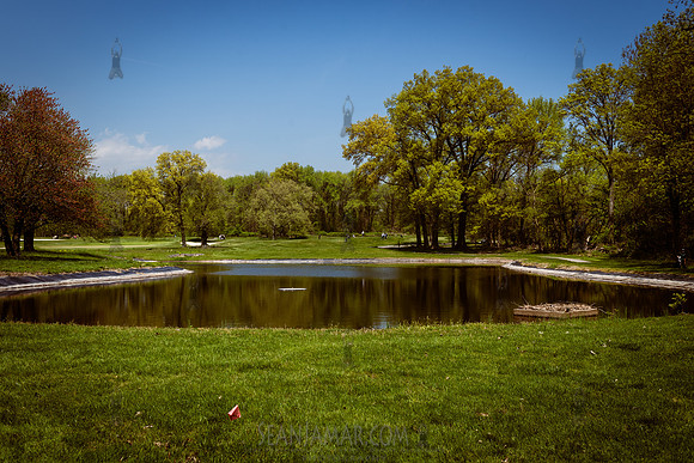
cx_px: 347
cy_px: 232
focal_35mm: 35
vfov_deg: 37.7
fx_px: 678
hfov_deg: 54.2
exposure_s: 1/800
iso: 200
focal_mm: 35
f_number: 7.1
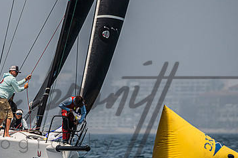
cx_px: 46
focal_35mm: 672
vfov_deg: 2.0
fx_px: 4442
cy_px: 96
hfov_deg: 3.1
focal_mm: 310
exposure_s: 1/5000
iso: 400
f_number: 6.3
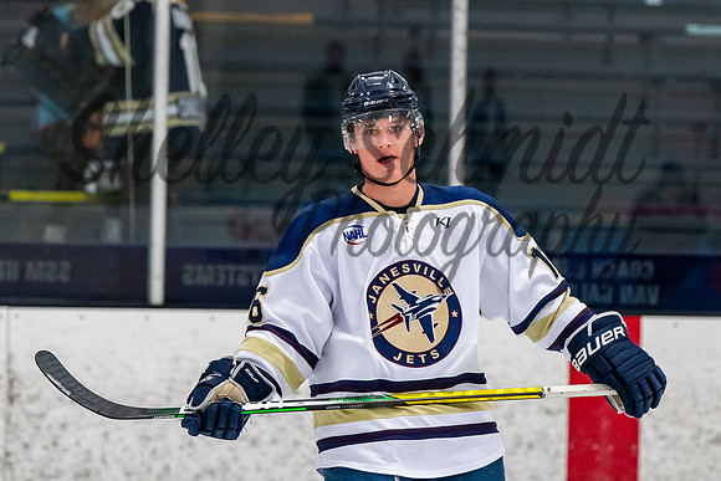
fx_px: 6977
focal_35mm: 348
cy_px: 121
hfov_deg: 5.9
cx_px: 313
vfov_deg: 3.9
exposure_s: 1/800
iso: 2500
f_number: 3.5
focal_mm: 155
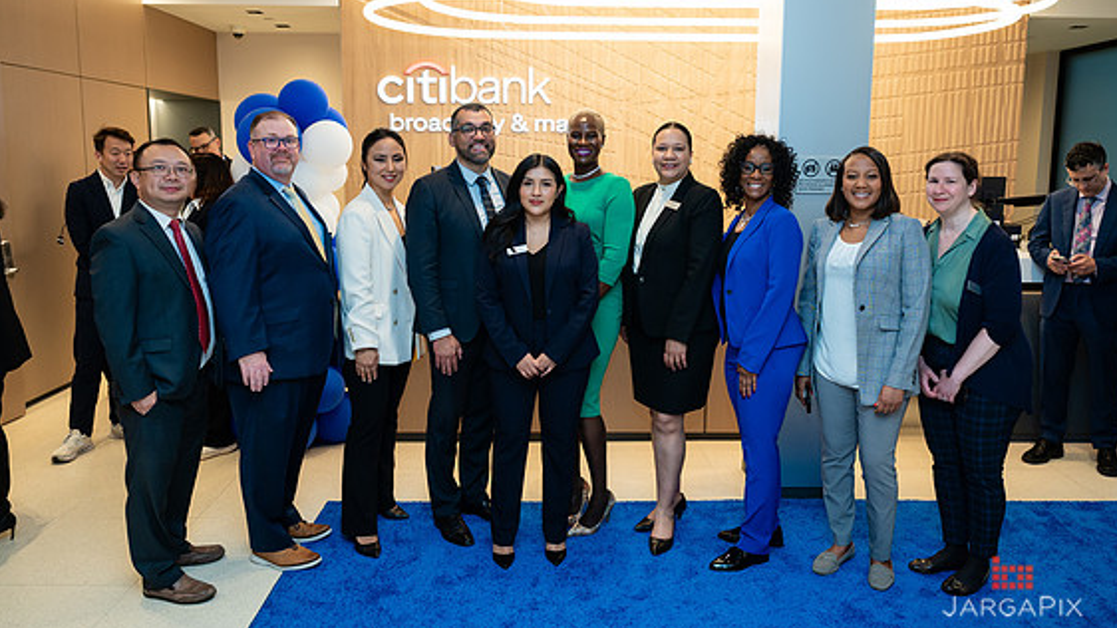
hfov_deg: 66.1
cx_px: 557
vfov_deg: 40.1
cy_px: 276
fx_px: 859
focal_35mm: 29
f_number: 4
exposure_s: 1/160
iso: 400
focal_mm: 26.5
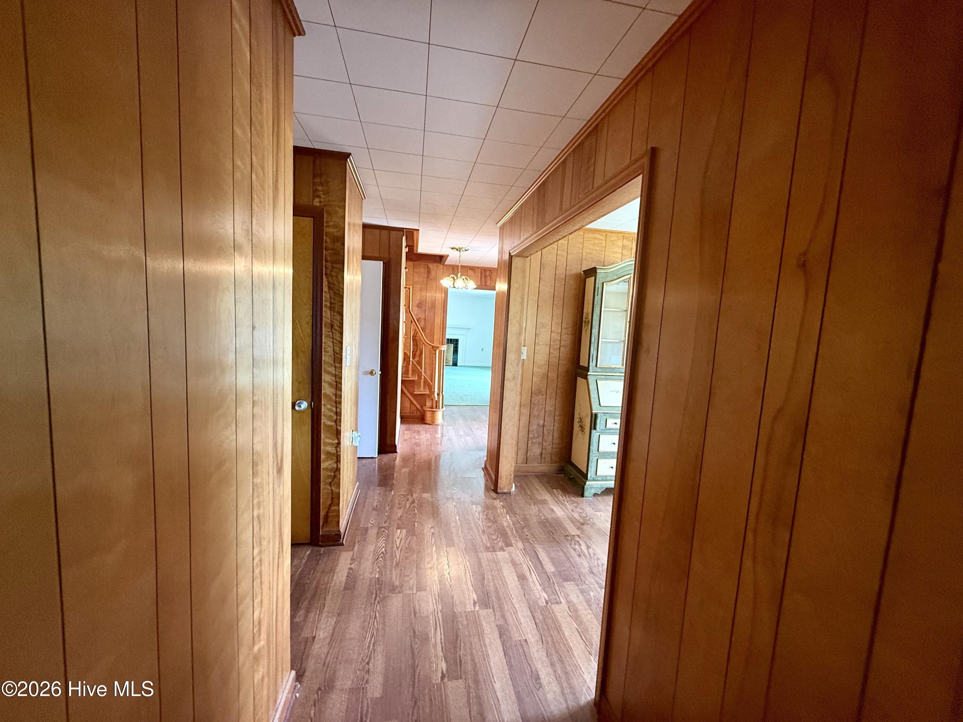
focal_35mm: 14
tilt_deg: -4.4
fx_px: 389
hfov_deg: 102.1
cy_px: 361
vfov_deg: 85.7
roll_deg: -2.2
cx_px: 482
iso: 320
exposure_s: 1/60
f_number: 2.2
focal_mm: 2.22
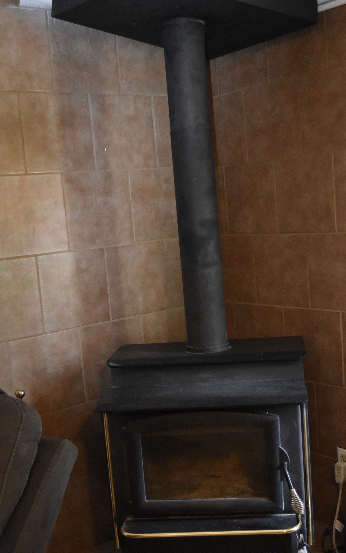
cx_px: 187
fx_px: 709
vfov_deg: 42.6
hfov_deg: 27.4
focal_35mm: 47
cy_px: 295
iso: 4000
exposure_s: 1/60
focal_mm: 28
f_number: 4.5
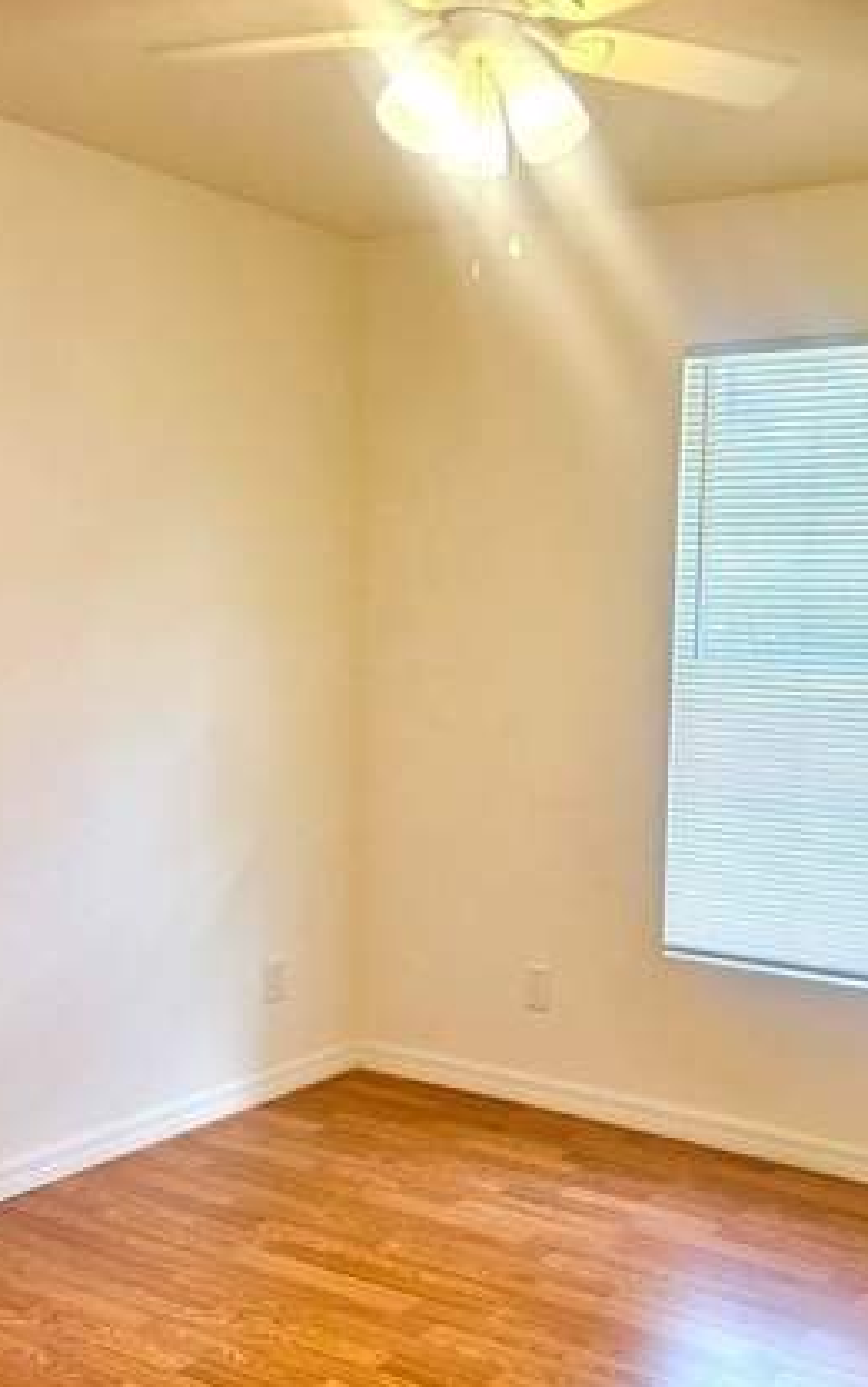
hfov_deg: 32.4
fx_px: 1475
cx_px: 615
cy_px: 818
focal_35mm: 39
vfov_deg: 50.1
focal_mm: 6.76
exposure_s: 1/120
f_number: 1.78
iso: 80
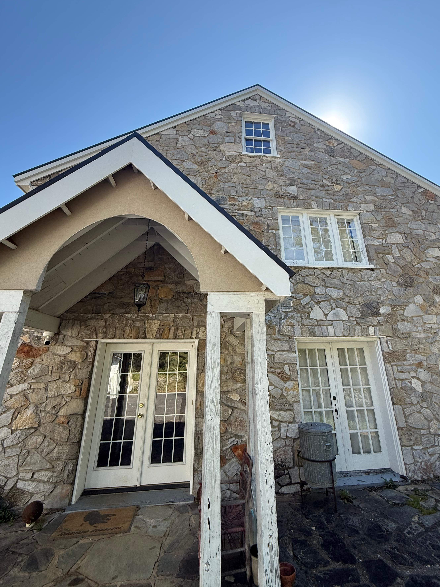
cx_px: 237
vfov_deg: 94.1
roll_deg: +0.8
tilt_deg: +24.1
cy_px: 262
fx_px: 271
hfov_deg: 78.0
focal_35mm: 16
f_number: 2.2
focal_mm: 2.22
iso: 64
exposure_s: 1/554
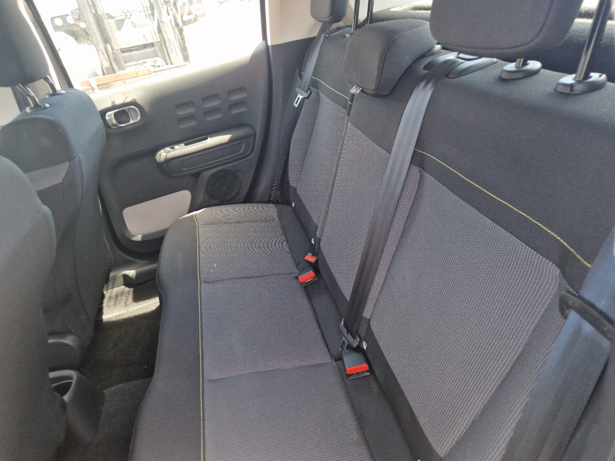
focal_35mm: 23
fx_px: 409
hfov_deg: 73.9
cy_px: 230
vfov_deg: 58.9
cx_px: 308
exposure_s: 1/50
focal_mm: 5.4
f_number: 1.8
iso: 50
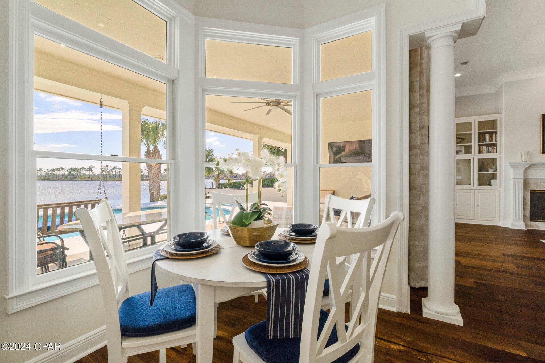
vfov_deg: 72.0
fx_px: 250
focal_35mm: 16
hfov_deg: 95.0
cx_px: 272
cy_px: 182
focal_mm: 11
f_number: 9
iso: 400
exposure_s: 1/320
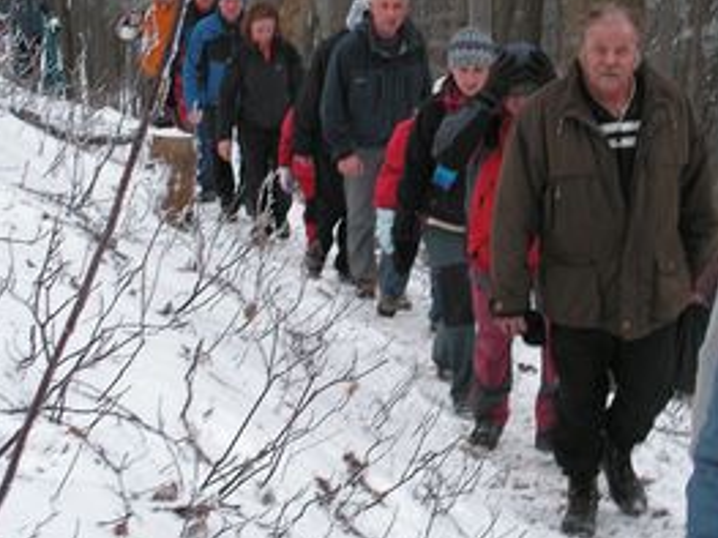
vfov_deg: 14.6
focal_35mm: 101
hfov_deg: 19.4
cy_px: 145
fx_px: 2094
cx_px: 505
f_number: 3.3
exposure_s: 1/60
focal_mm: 9.9
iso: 64
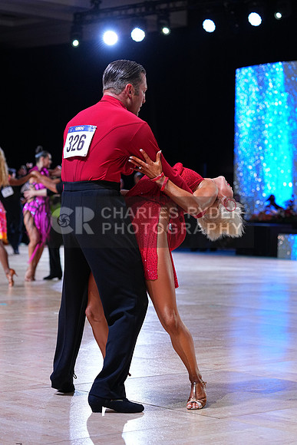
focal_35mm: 90
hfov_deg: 15.2
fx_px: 1113
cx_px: 148
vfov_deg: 22.6
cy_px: 222
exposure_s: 1/500
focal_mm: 90
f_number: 4
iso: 1600
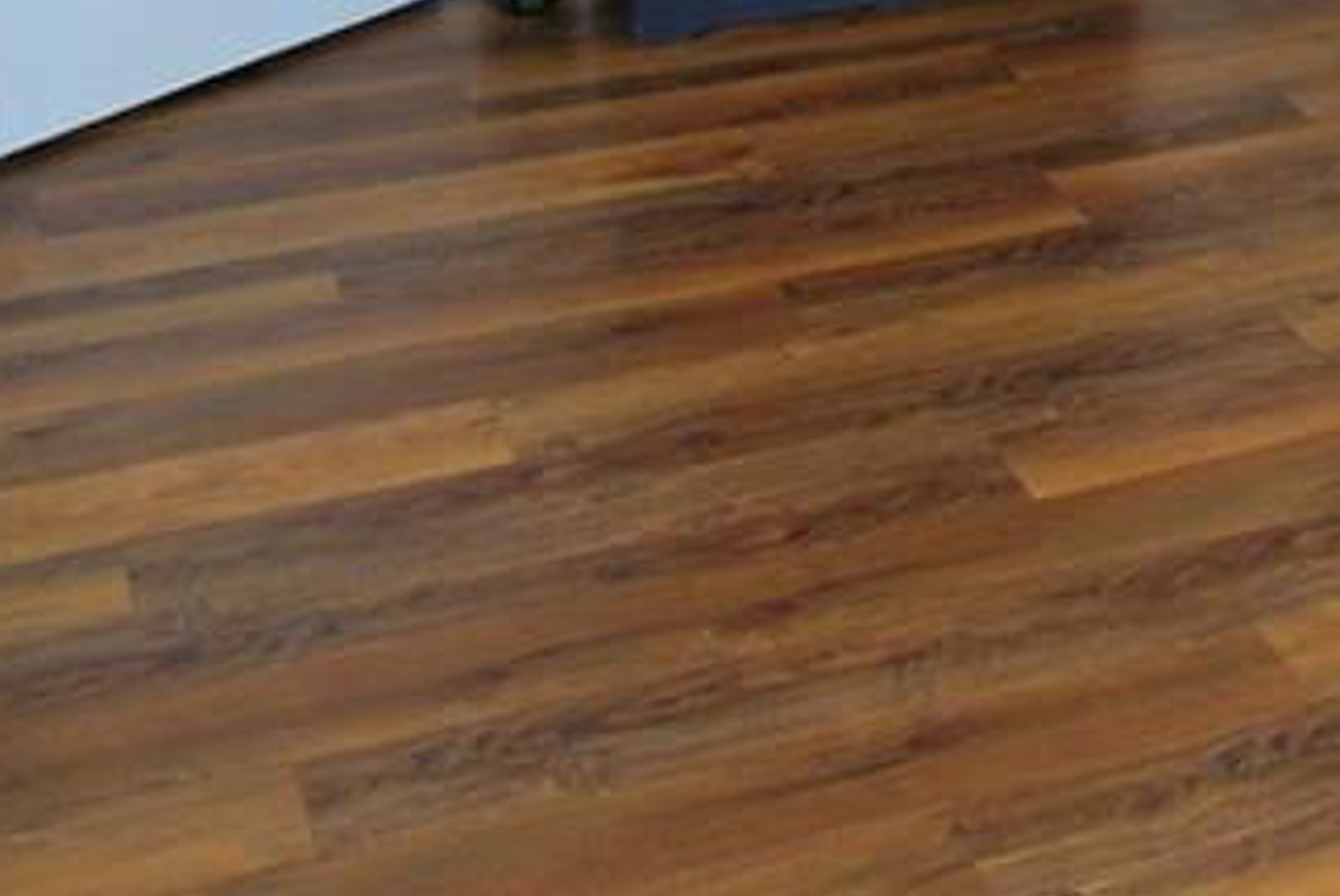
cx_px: 1606
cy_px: -473
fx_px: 2831
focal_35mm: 76
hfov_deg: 24.2
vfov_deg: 16.3
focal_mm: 16
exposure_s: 1/60
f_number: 4
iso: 200
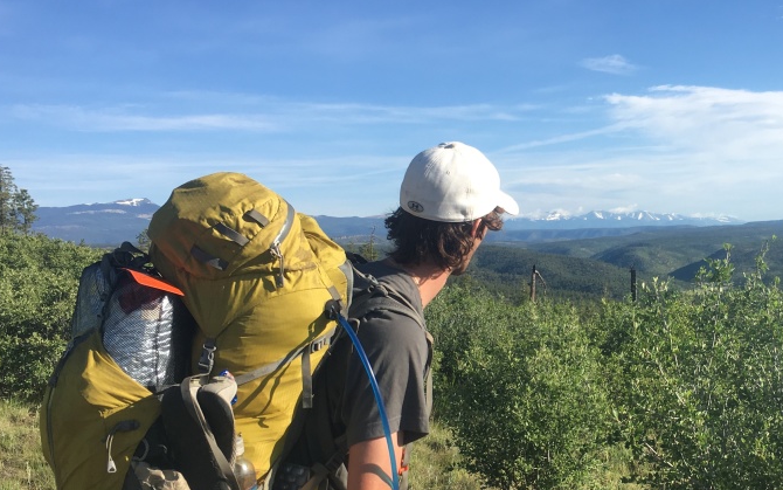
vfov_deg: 27.2
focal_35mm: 47
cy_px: 332
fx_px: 1003
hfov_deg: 41.9
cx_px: 546
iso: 25
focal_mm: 4.15
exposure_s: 1/894
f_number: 2.2
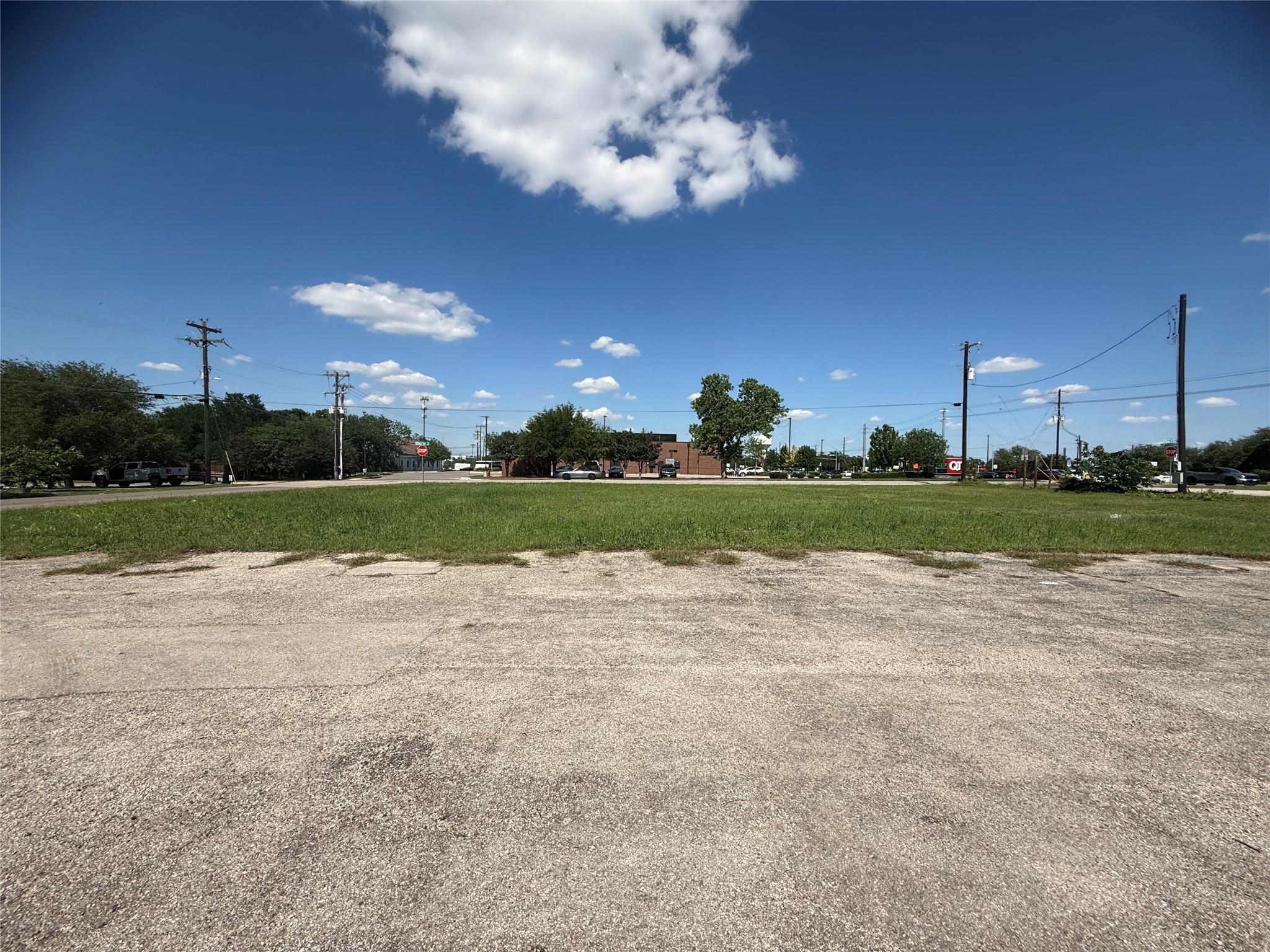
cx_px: 635
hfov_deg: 102.1
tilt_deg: -1.5
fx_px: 514
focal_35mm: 14
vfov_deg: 85.7
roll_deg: -1.4
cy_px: 476
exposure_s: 1/2976
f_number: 2.2
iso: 50
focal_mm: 2.22
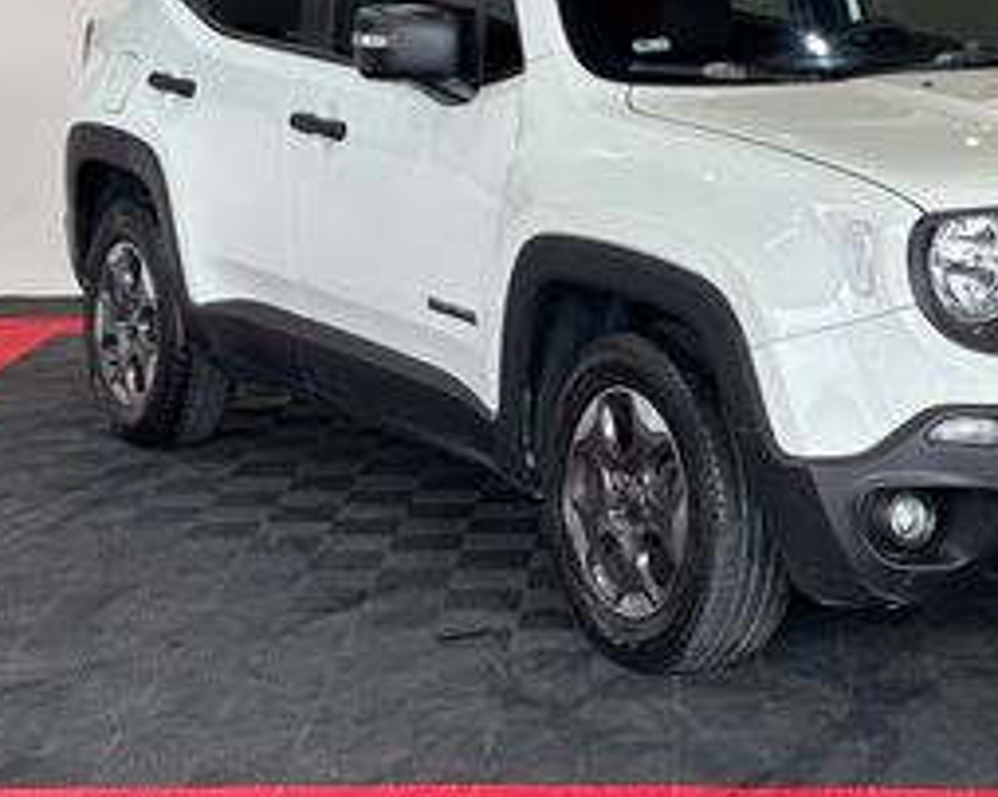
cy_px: 185
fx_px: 2775
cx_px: 676
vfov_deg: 16.3
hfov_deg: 20.3
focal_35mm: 94
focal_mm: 5.96
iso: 25
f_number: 1.6
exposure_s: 1/152
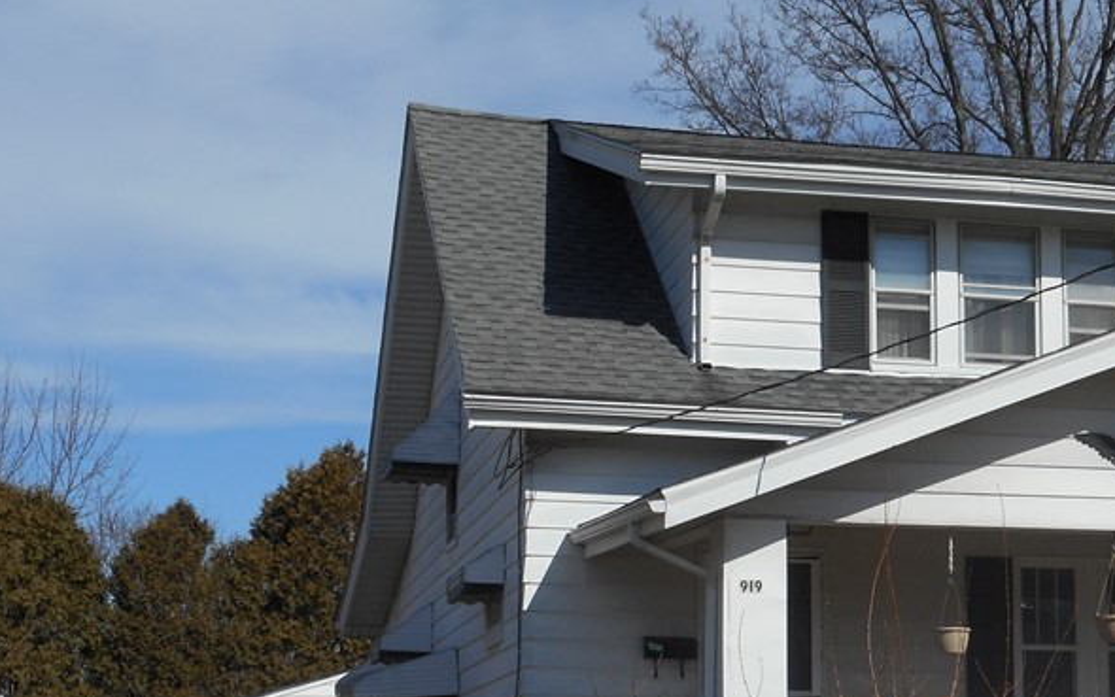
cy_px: 604
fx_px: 2462
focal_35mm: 81
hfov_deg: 25.3
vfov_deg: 16.0
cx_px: 809
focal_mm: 7.9
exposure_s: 1/800
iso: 80
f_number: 4.7
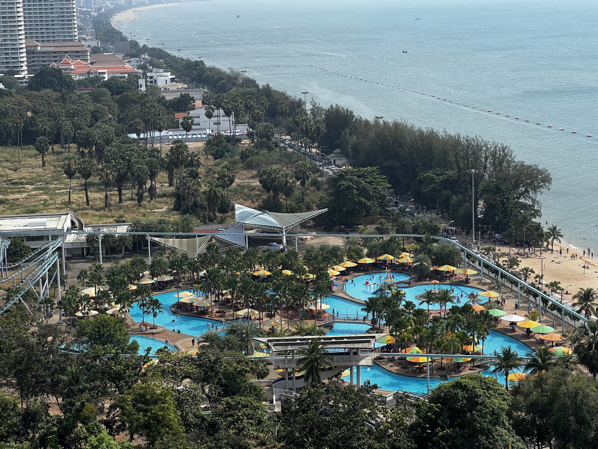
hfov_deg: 25.3
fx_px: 1330
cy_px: 224
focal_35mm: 77
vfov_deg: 19.1
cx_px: 299
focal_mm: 9
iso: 32
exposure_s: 1/661
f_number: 2.8
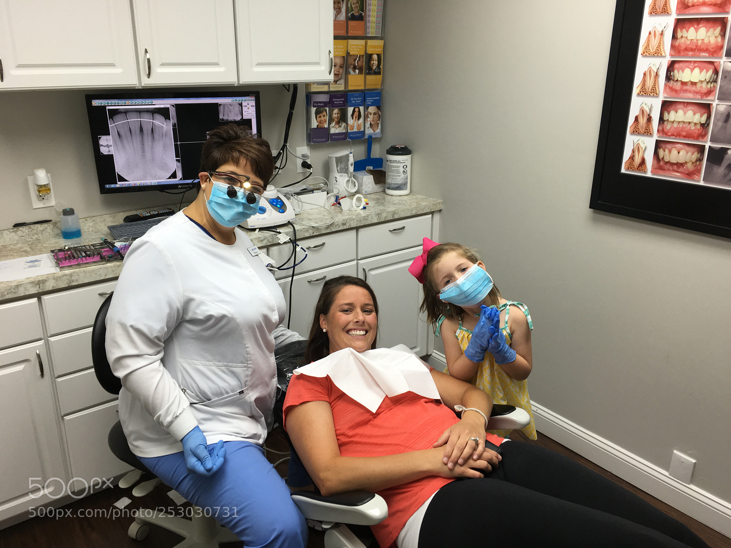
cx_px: 366
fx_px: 612
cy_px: 274
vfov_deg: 48.2
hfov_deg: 61.7
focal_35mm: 29
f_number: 2.2
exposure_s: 1/60
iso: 32
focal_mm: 4.15
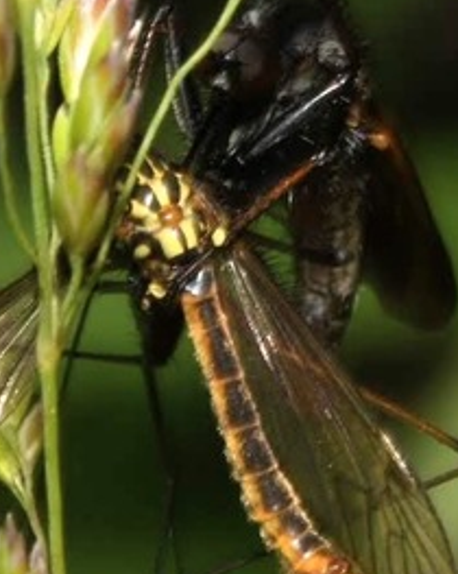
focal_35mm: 360
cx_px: 185
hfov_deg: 4.3
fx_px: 6109
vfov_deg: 5.4
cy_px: 220
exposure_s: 1/60
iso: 100
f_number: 32
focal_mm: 105
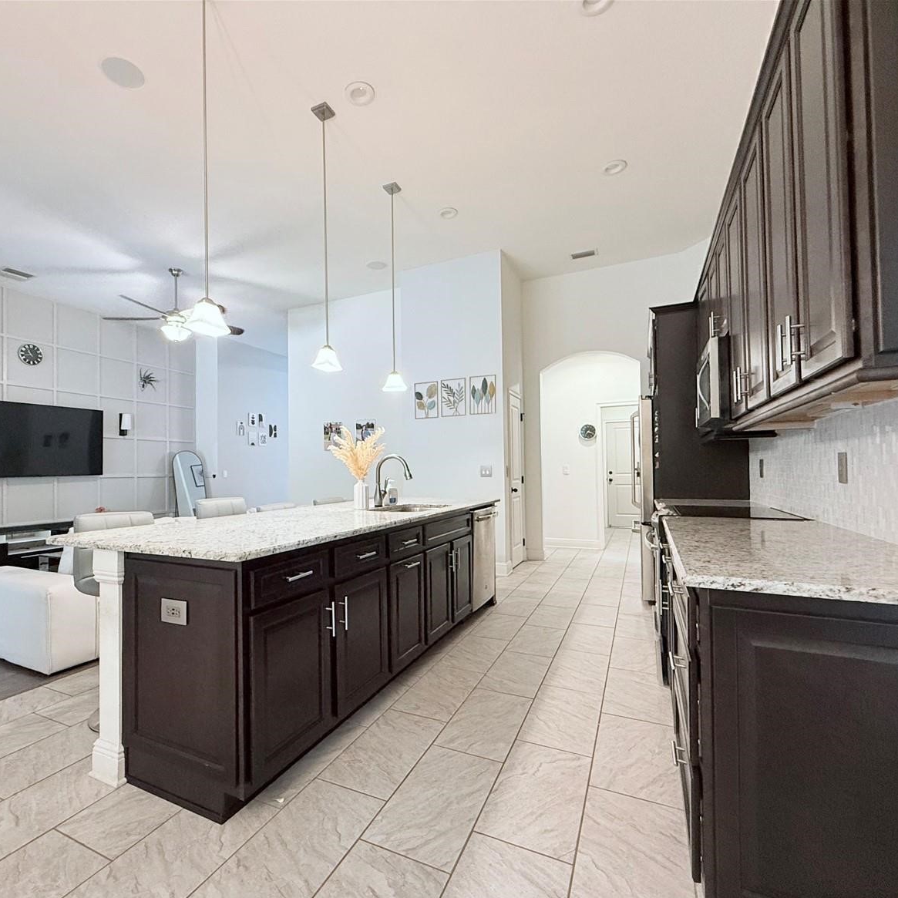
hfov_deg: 83.5
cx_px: 391
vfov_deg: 83.9
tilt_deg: +1.2
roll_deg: +0.2
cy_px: 462
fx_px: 499
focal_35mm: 17
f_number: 2.2
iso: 400
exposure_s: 1/60
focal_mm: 2.22
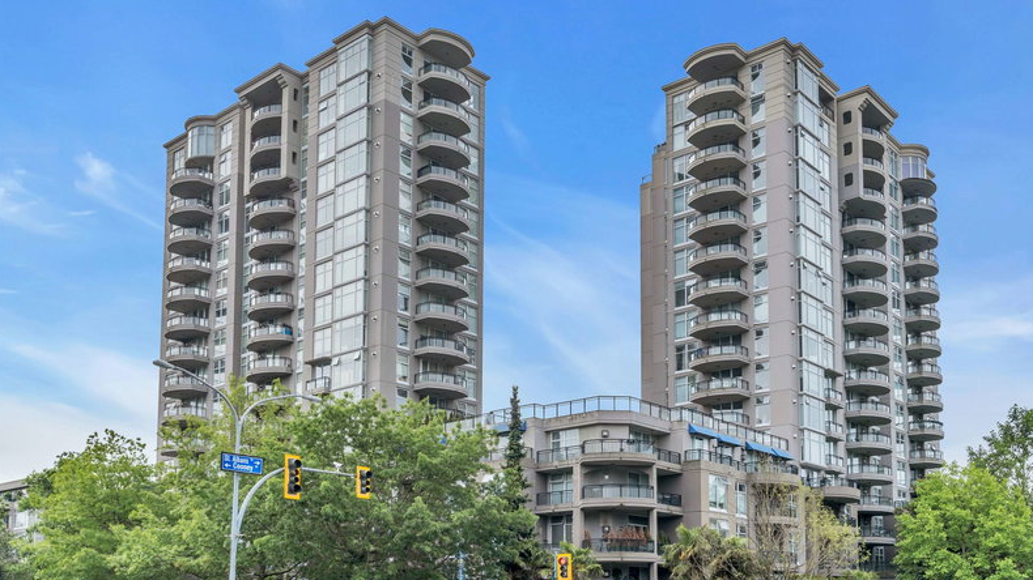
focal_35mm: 35
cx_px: 518
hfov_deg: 56.6
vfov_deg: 33.7
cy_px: 306
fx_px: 958
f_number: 8
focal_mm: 33
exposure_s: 1/320
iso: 100
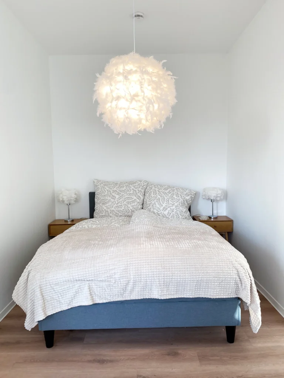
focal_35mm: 26
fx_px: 284
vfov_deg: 67.3
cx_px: 142
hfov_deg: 53.1
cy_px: 189
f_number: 1.8
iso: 32
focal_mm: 4.25
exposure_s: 1/100
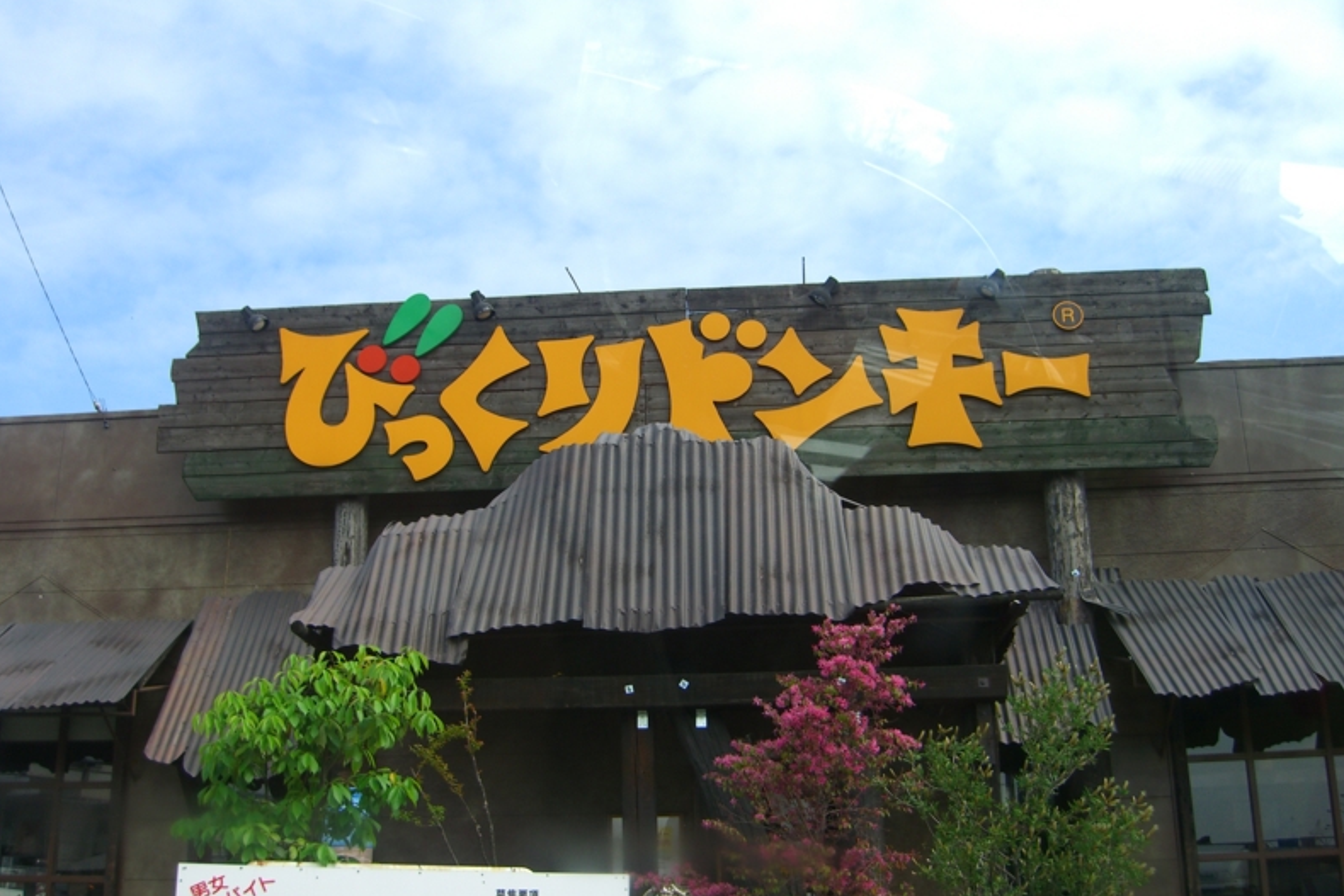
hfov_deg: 48.4
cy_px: 451
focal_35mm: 40
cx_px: 665
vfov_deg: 33.4
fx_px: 1494
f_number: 2.8
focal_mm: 7.9
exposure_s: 1/160
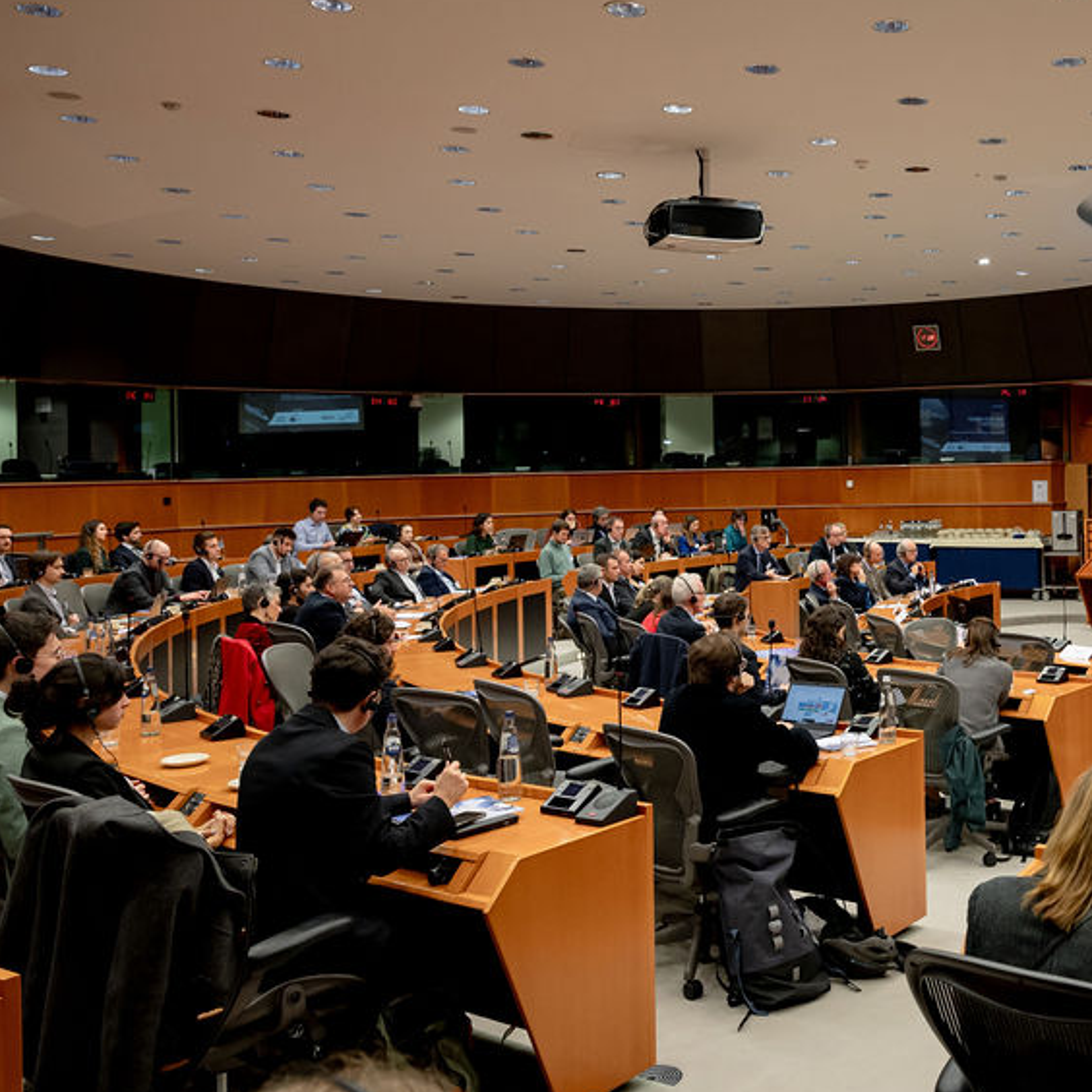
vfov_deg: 44.7
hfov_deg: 42.0
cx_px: 939
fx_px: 1321
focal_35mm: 37
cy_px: 442
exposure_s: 1/100
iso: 1600
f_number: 5
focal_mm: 24
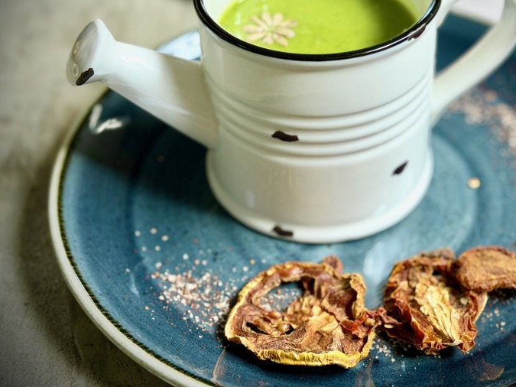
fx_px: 954
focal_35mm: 64
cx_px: 326
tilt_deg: -41.6
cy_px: 133
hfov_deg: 30.1
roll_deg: -0.1
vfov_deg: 22.8
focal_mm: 6.76
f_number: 1.78
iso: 50
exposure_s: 1/143
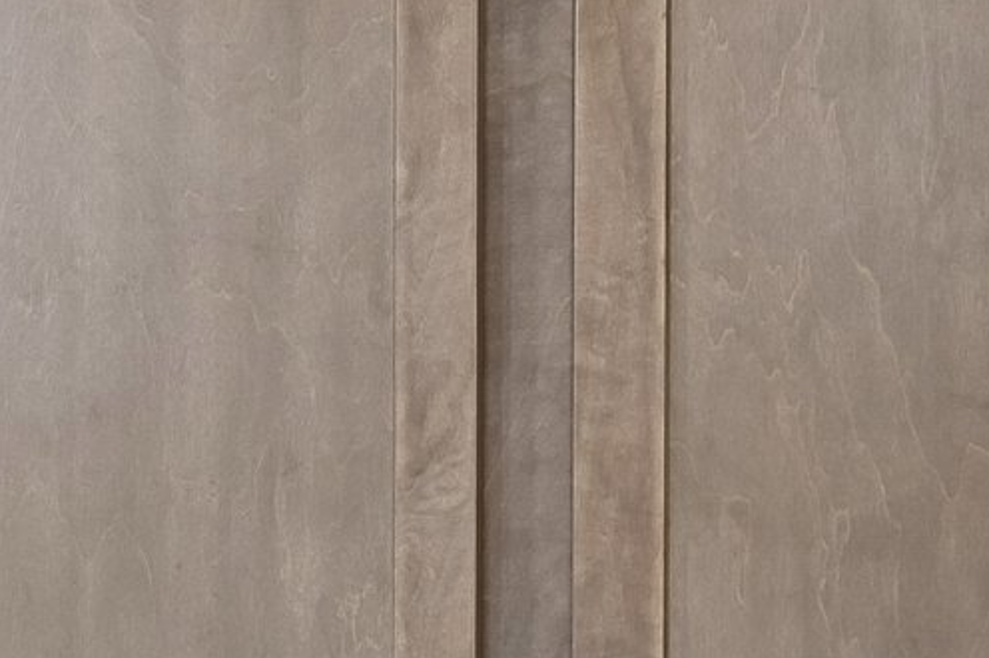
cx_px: -865
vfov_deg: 12.9
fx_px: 2665
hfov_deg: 16.8
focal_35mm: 97
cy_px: 1148
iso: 400
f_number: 8
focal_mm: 23.5
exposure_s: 1/15
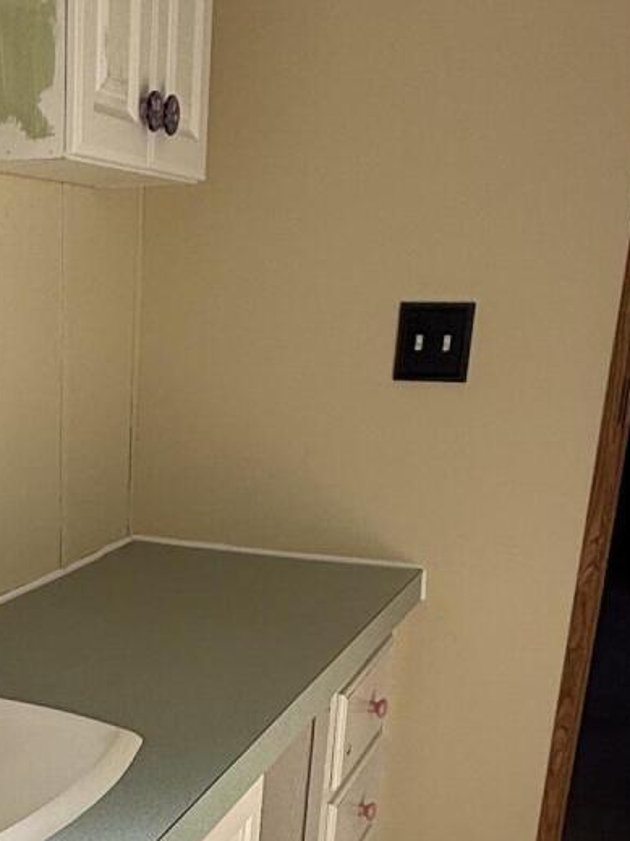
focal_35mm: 54
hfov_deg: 25.9
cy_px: 817
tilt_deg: -19.8
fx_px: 1311
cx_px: 26
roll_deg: +1.3
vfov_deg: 33.0
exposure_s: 1/138
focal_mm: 2.22
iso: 64
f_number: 2.2
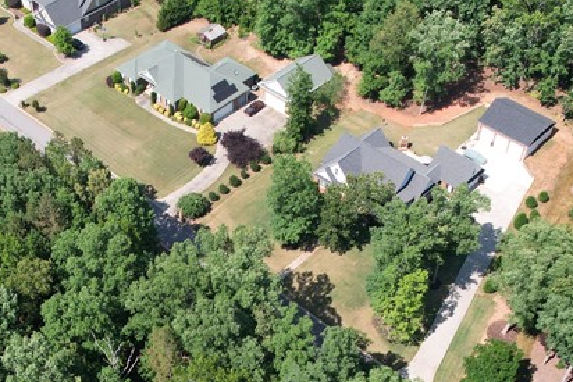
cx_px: 204
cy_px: 438
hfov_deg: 34.2
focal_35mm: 58
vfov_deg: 21.9
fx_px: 923
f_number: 2.8
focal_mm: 8.38
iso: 100
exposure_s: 1/1250
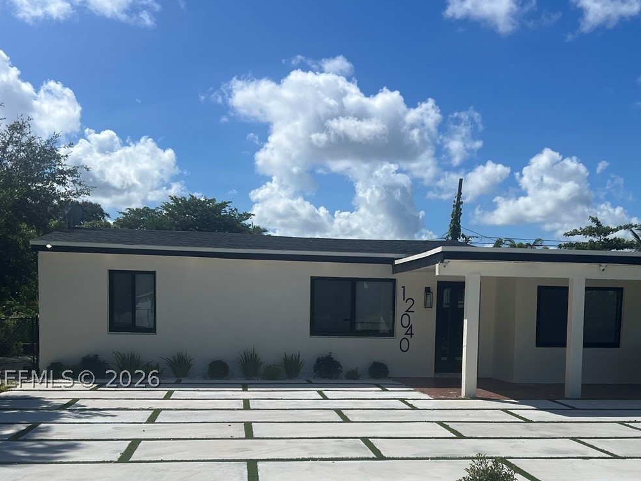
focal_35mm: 42
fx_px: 778
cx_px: 359
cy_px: 379
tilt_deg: -3.9
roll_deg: -1.2
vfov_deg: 33.5
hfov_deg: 44.7
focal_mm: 5.7
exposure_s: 1/11364
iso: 50
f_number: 1.5
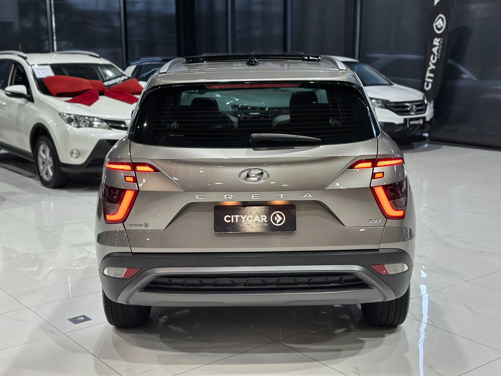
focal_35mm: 48
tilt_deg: -10.7
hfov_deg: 39.7
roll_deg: +0.2
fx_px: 695
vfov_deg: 30.3
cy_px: 188
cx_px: 250
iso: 200
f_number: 1.78
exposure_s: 1/120
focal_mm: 6.86
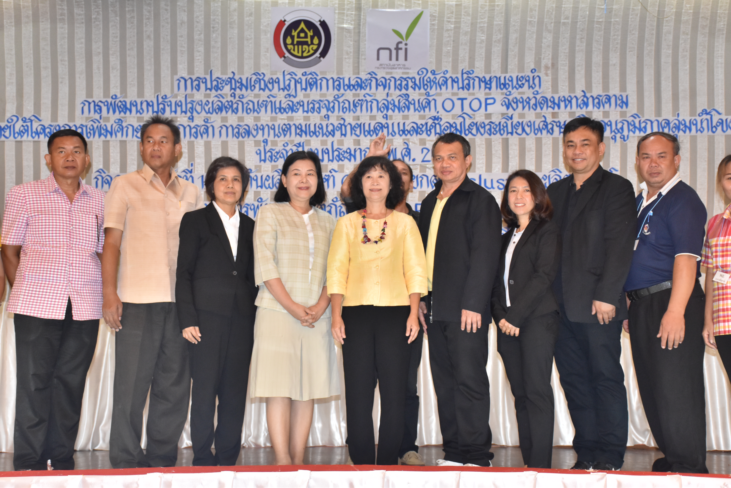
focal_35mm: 60
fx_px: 1218
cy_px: 244
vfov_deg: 22.6
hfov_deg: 33.4
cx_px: 366
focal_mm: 40
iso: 1250
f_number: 5.6
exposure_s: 1/60
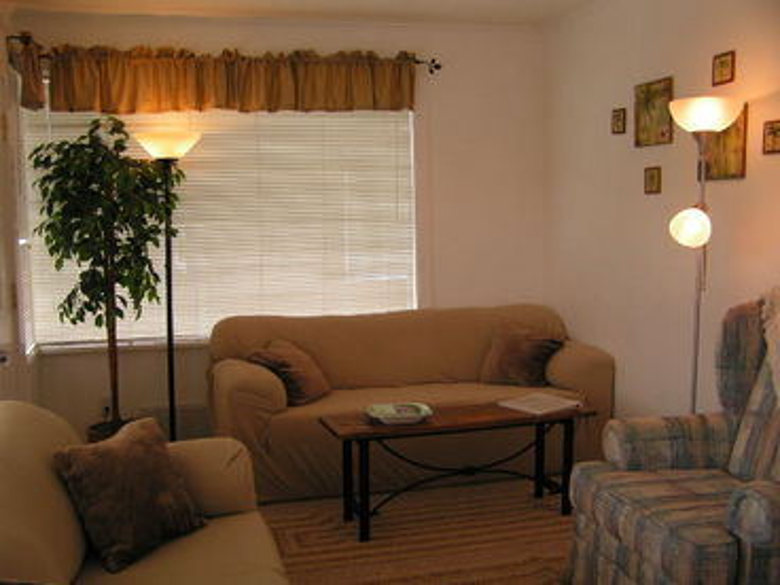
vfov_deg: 37.7
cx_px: 390
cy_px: 292
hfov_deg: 49.0
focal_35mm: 38
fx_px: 856
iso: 50
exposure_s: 1/50
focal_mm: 6.3
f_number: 2.8
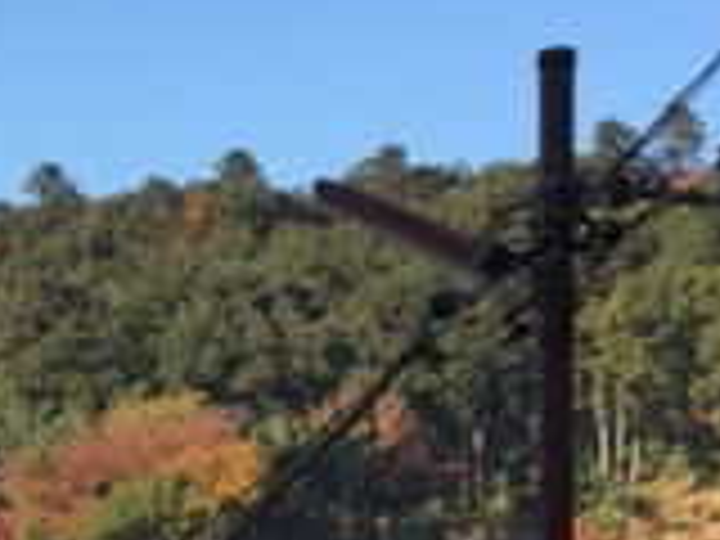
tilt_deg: +0.8
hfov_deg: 16.8
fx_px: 2267
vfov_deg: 13.3
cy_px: 594
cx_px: -266
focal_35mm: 109
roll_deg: +0.6
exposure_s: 1/898
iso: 32
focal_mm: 4.15
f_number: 2.2
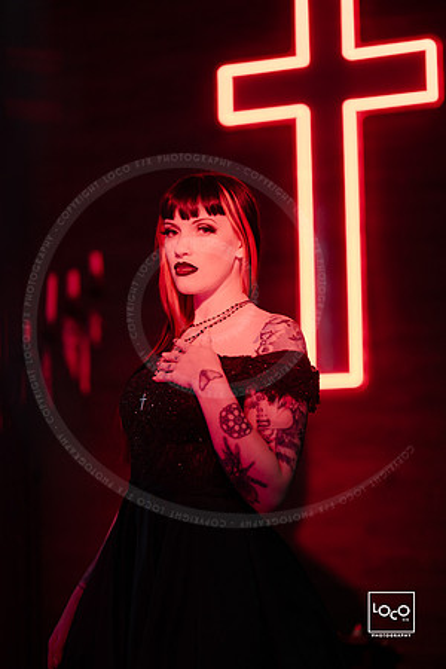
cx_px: 223
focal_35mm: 85
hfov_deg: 16.1
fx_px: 1579
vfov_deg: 23.9
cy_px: 334
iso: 320
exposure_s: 1/320
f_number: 1.2
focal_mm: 85
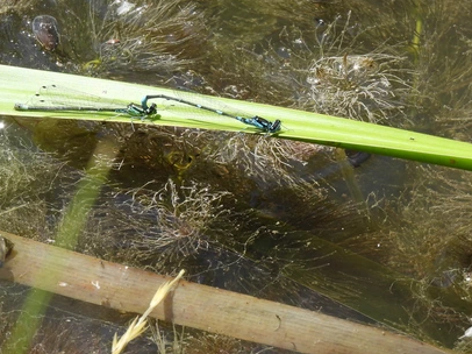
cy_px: 156
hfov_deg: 1.9
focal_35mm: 1025
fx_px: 13968
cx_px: 213
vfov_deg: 1.4
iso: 100
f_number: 6.3
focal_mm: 116
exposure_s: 1/250
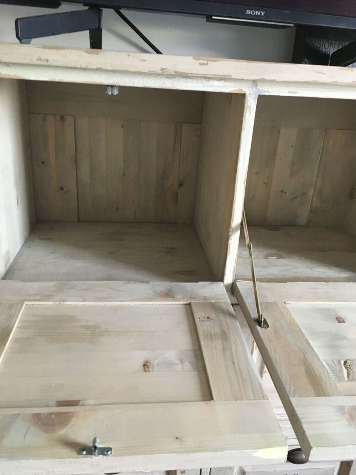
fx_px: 398
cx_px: 178
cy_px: 238
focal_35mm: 29
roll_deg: -3.9
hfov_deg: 48.2
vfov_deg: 61.7
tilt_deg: -23.2
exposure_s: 1/17
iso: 200
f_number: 2.2
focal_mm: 4.15
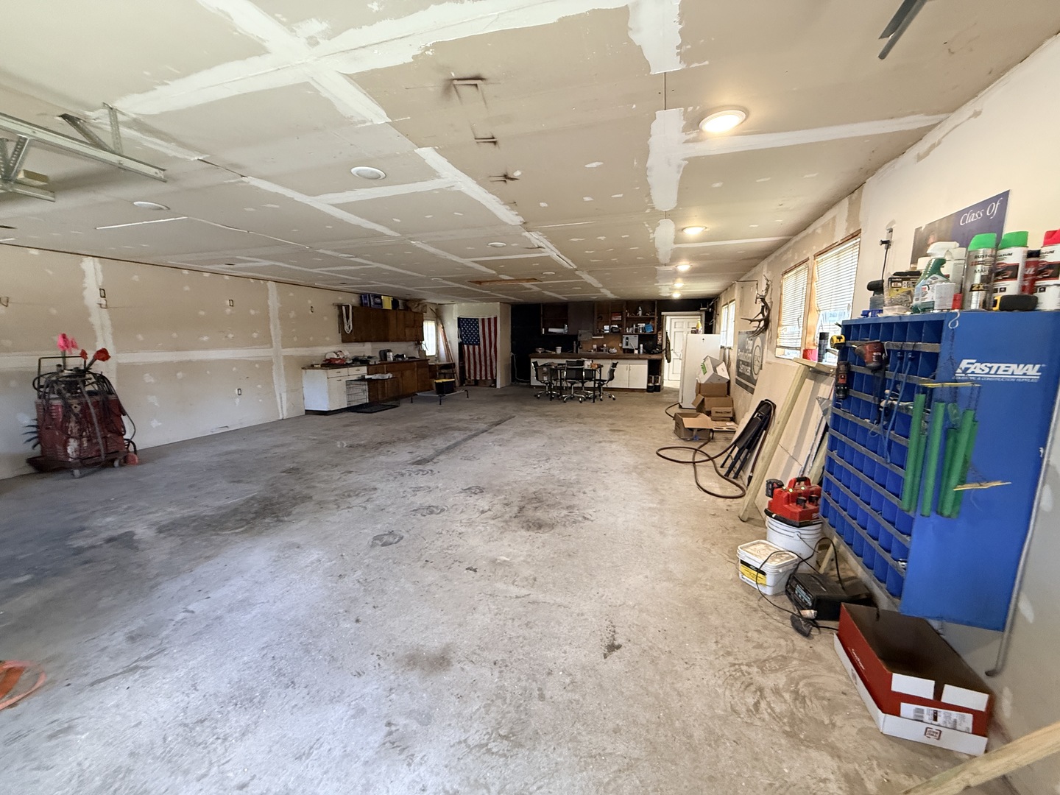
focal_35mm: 14
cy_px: 398
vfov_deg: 85.7
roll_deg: -0.1
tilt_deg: -6.4
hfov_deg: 102.1
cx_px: 530
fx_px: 429
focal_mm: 2.22
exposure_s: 1/60
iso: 500
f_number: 2.2
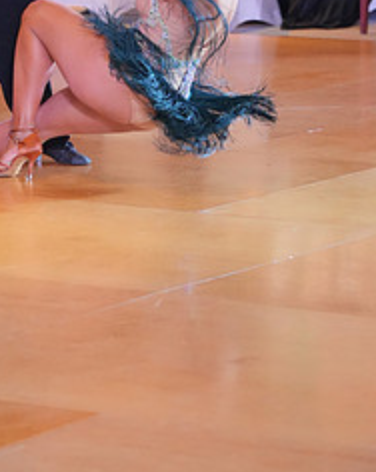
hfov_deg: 7.2
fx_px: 2998
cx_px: 27
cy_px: -100
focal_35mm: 215
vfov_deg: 8.9
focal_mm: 93
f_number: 3.5
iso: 5000
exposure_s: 1/500
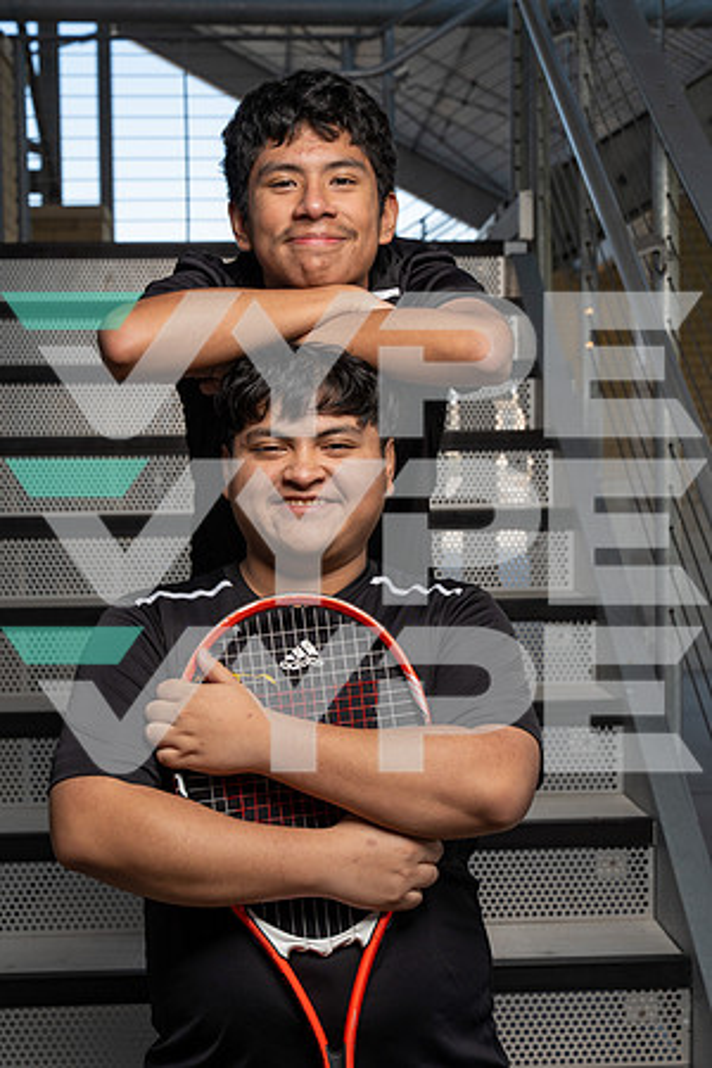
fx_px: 2017
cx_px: 356
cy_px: 534
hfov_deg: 20.0
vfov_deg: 29.7
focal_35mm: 68
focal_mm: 68
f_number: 8
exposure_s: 1/250
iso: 250
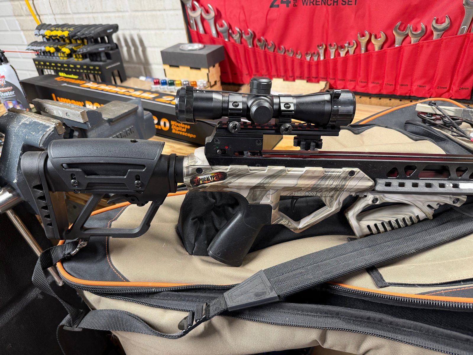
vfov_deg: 56.8
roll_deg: +7.0
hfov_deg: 71.6
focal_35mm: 24
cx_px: 236
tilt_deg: -33.6
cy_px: 178
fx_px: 328
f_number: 1.78
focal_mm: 6.76
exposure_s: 1/60
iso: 200
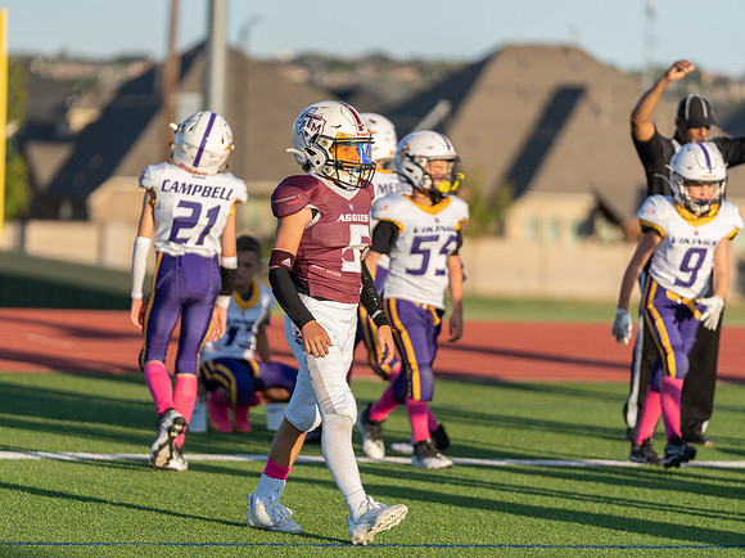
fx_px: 4924
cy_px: 284
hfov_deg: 8.6
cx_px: 281
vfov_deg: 6.5
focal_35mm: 229
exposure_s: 1/1250
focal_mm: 191
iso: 125
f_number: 2.8
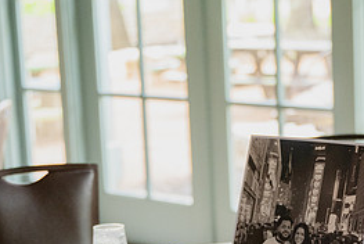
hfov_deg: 17.0
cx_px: 293
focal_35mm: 119
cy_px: 231
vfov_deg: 11.5
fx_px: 1205
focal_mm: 54
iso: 2500
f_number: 2.8
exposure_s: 1/125
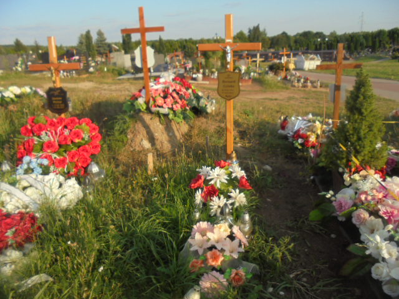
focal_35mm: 26
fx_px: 300
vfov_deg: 53.1
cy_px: 150
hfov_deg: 67.3
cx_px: 200
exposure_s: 1/500
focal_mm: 4.6
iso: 100
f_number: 3.5
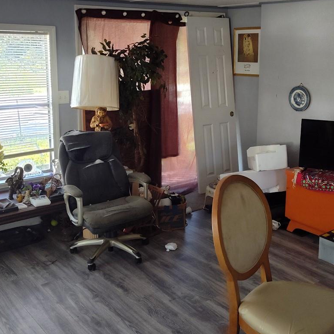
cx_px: 202
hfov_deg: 39.8
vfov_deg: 39.8
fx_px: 458
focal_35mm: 42
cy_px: 133
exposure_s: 1/120
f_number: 1.8
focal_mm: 5.56
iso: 594
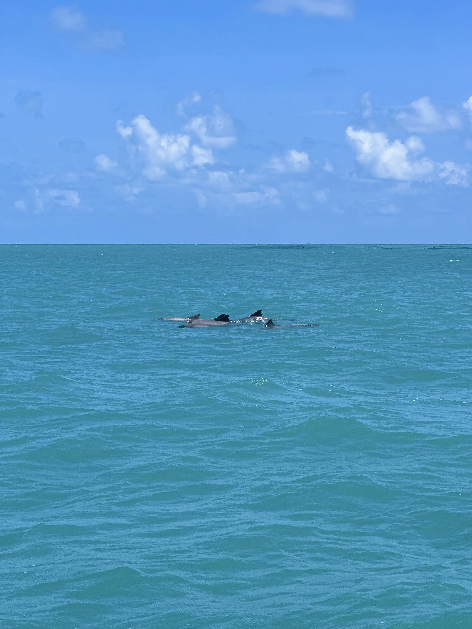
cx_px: 236
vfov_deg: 25.3
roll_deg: +0.5
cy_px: 314
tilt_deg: -4.3
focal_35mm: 77
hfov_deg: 19.1
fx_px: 1400
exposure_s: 1/1233
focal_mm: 9
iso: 32
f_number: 2.8
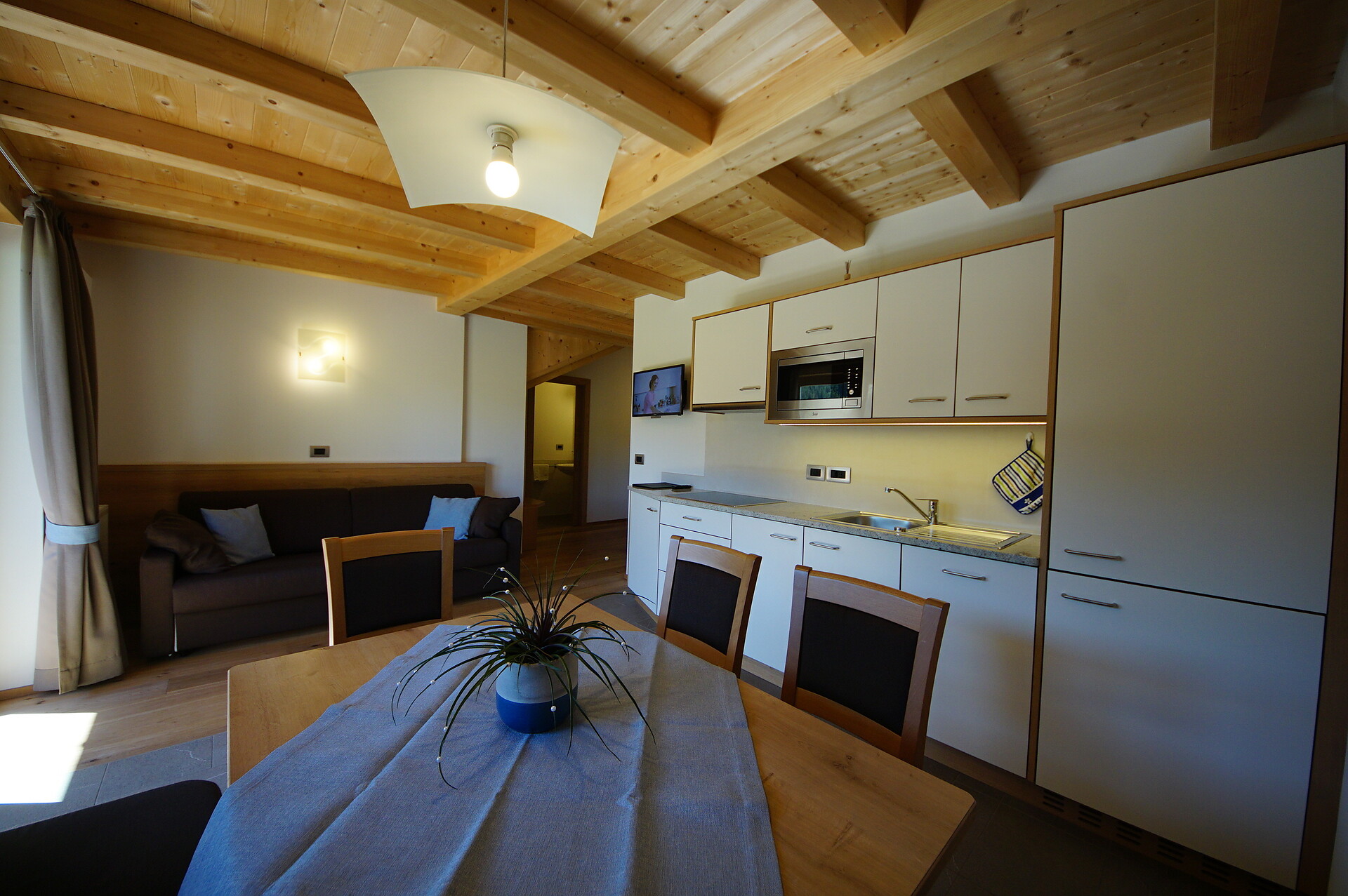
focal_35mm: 12
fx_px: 449
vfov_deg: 89.9
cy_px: 448
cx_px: 674
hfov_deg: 112.7
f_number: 4.5
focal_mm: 8
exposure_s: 1/60
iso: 250
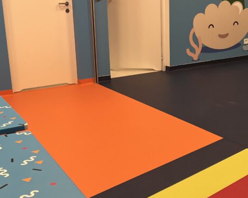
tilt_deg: -14.1
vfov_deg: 27.1
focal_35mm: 56
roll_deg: +4.1
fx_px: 411
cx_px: 66
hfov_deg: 33.0
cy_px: 91
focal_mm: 5.7
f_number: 1.5
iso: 80
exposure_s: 1/100
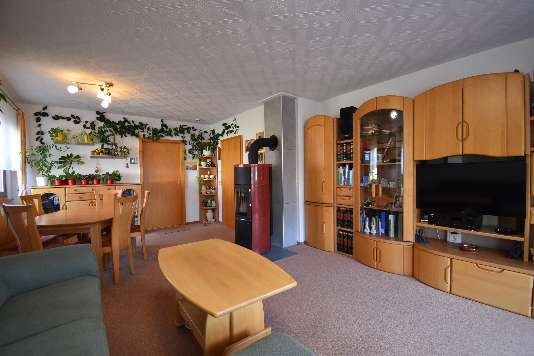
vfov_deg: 77.4
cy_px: 178
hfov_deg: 100.4
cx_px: 267
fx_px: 223
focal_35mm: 15
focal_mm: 10
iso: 800
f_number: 4.5
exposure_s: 1/60
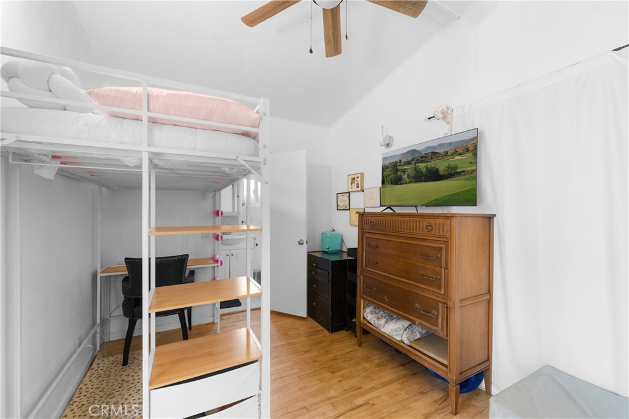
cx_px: 314
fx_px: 245
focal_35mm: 14
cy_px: 210
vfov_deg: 81.2
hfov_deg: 104.3
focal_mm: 14
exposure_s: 1/10
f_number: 8
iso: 4000
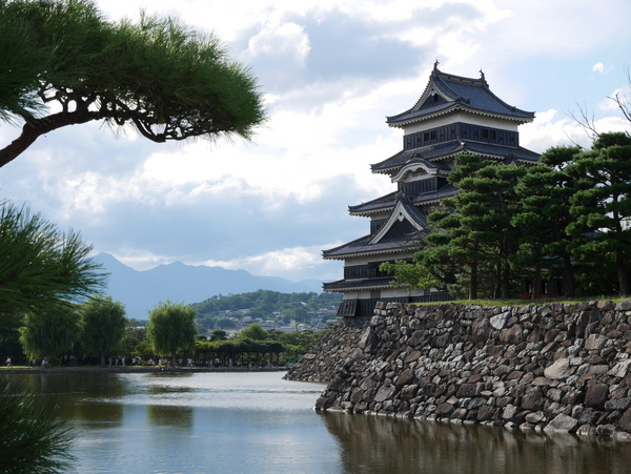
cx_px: 316
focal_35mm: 58
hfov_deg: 33.2
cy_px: 237
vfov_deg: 25.3
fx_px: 1058
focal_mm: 29
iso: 200
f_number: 8
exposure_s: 1/250
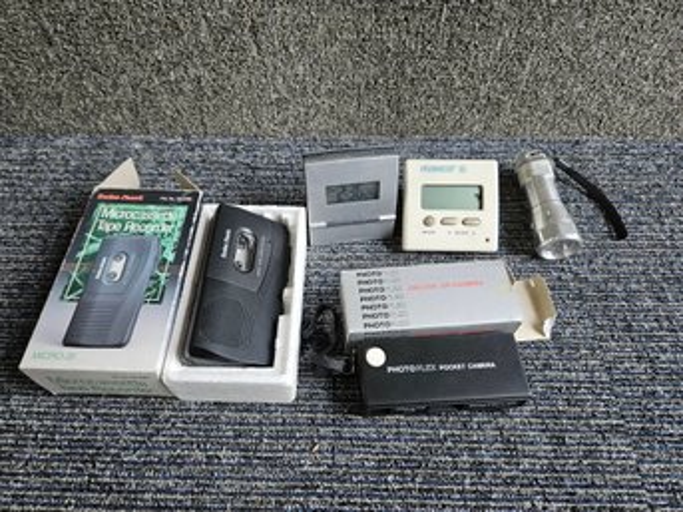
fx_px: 454
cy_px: 256
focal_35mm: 23
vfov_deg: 58.8
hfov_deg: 73.9
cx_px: 342
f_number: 1.8
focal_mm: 5.4
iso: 400
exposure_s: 1/120
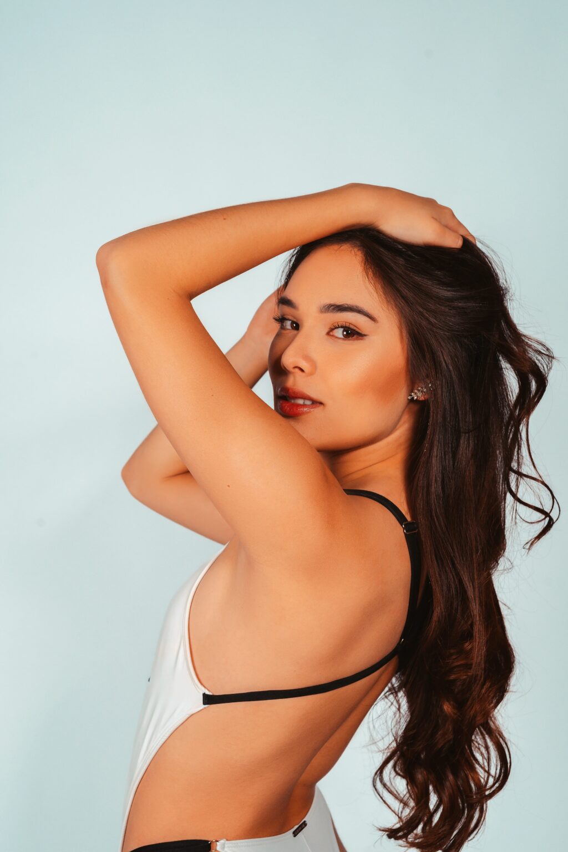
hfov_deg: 27.0
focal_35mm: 50
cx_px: 284
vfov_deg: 39.6
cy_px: 426
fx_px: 1183
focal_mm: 50
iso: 400
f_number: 7.1
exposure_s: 1/125
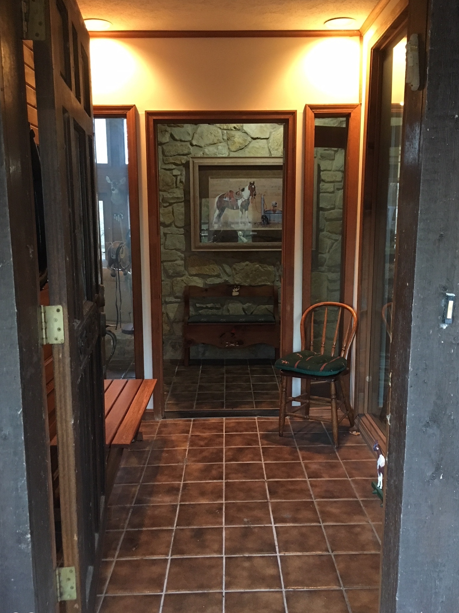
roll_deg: -0.2
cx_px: 240
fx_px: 548
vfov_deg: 58.4
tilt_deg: -10.1
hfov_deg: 45.4
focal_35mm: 31
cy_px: 314
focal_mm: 4.15
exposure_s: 1/20
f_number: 2.2
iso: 200
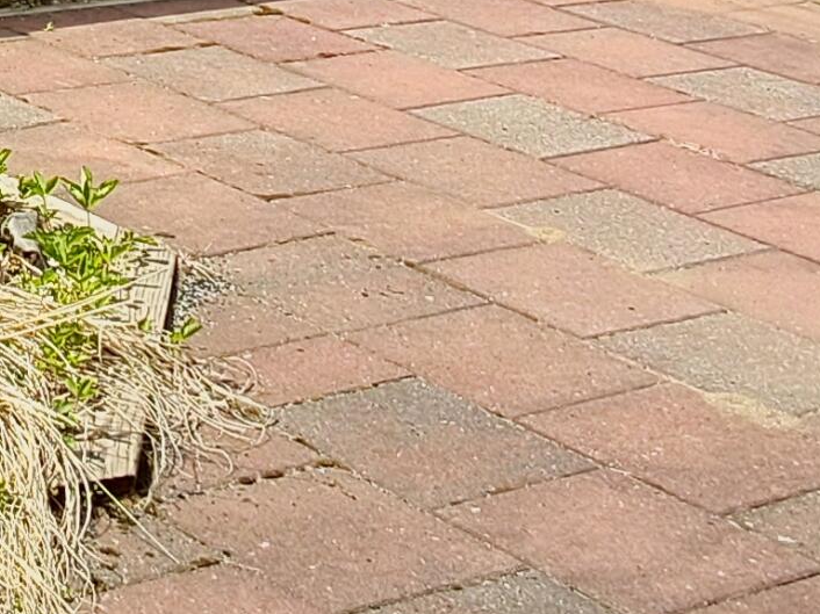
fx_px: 2818
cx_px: -434
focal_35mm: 119
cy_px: -260
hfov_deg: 15.2
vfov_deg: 12.0
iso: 50
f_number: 1.9
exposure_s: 1/1094
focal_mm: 2.91
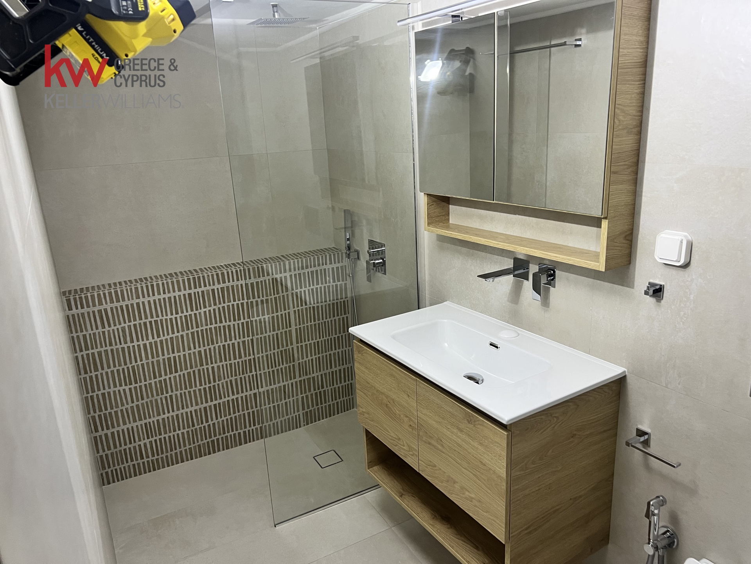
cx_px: 376
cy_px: 282
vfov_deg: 53.1
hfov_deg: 67.3
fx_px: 564
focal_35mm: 26
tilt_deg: -15.5
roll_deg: +3.2
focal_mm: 5.7
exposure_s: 1/60
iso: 160
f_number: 1.5
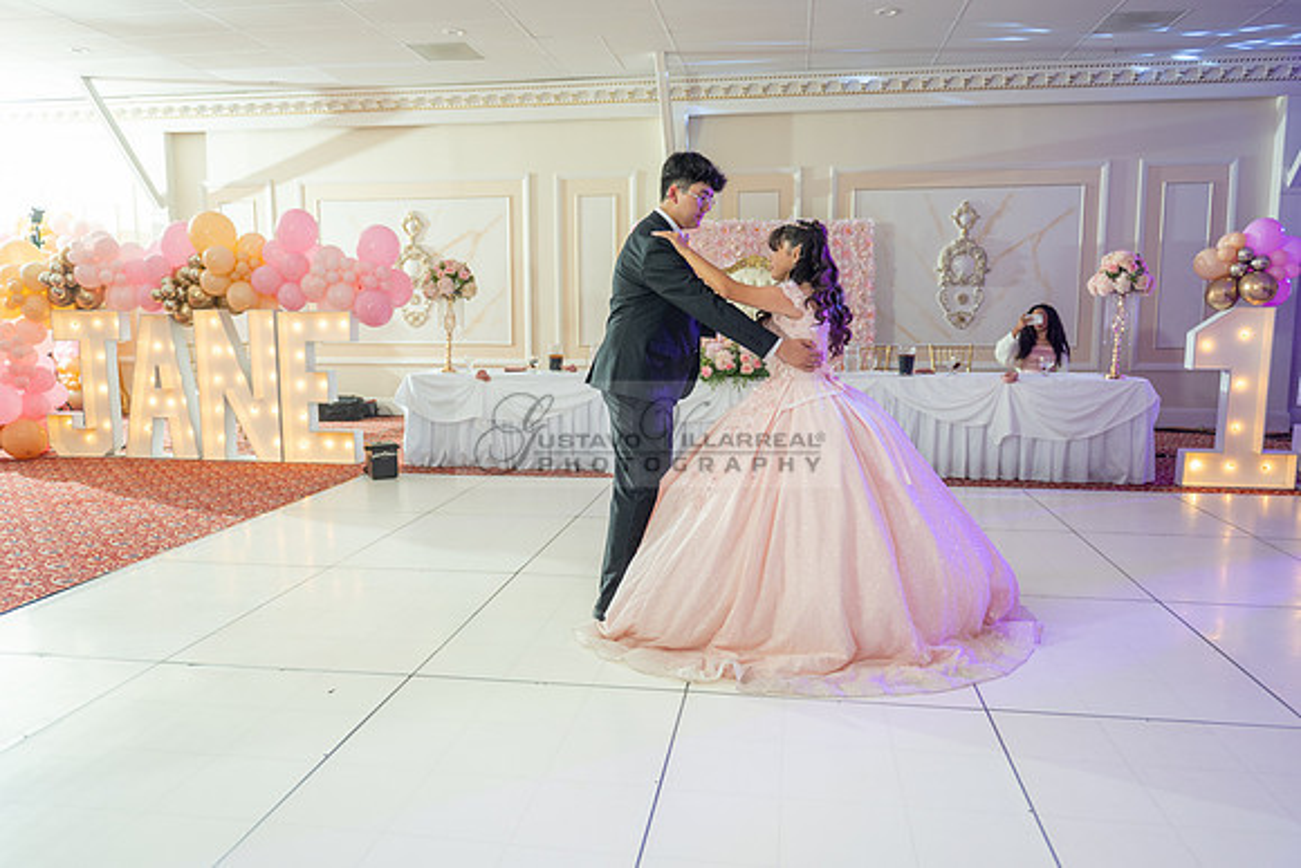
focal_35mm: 26
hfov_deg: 69.2
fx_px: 943
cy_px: 434
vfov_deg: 49.4
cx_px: 650
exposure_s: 1/100
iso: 400
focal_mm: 24
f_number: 2.8
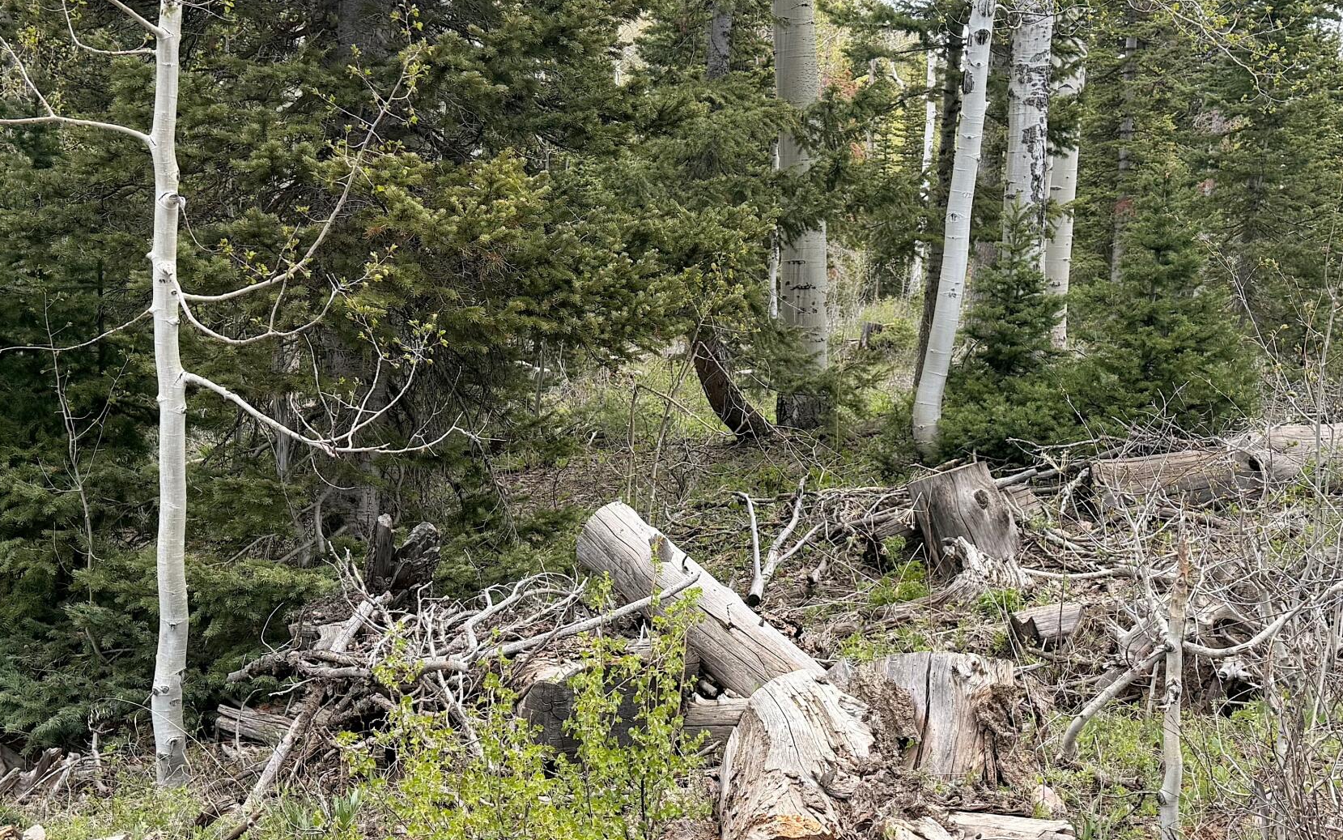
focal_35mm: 46
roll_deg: -3.4
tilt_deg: -9.8
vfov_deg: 28.0
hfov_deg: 43.4
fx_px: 1684
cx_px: 735
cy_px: 467
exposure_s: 1/1156
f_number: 1.78
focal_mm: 6.76
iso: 100
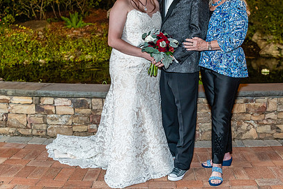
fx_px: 393
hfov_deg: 39.3
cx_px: 178
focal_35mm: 50
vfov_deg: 26.9
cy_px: 72
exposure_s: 1/60
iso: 1000
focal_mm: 35
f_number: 2.8
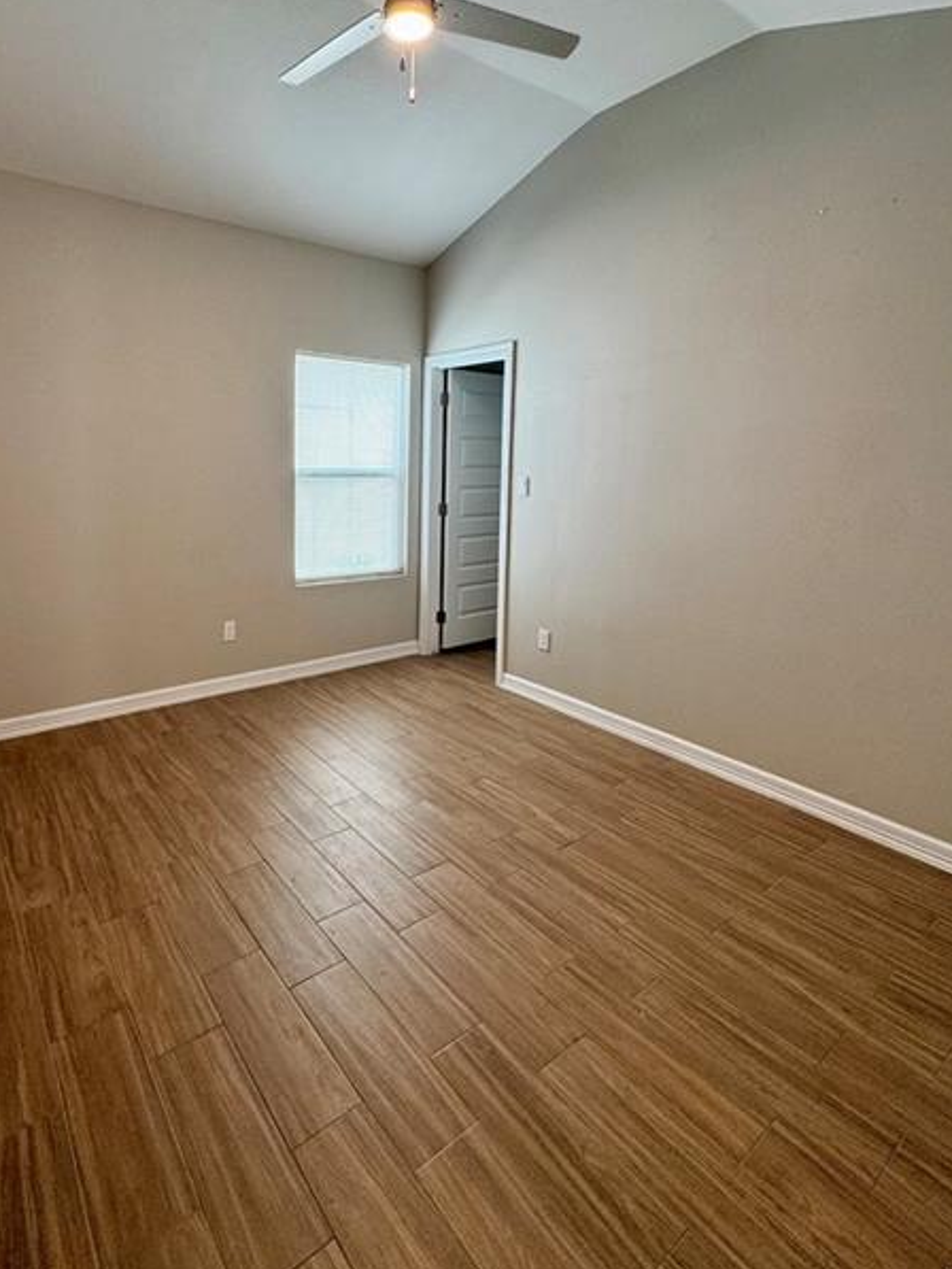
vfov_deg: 86.5
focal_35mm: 18
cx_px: 397
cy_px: 500
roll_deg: -0.4
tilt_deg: -3.5
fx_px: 660
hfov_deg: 71.1
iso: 160
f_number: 2.2
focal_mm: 2.22
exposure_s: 1/120
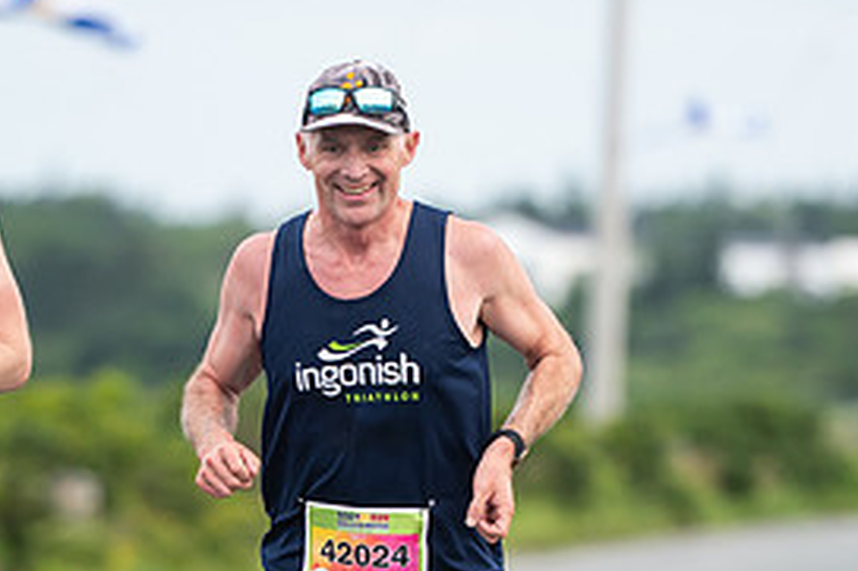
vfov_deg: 2.6
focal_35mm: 529
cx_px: 342
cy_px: 590
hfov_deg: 3.9
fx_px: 12600
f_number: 4
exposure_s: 1/800
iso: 500
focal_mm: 200
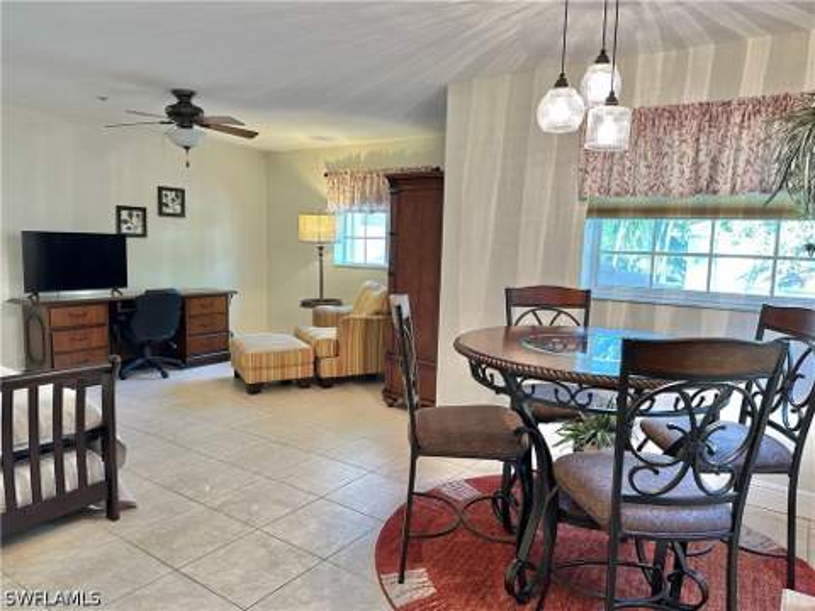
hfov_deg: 71.6
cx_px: 408
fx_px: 565
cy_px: 306
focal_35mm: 24
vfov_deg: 56.8
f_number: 1.78
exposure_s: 1/60
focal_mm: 6.86
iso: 160
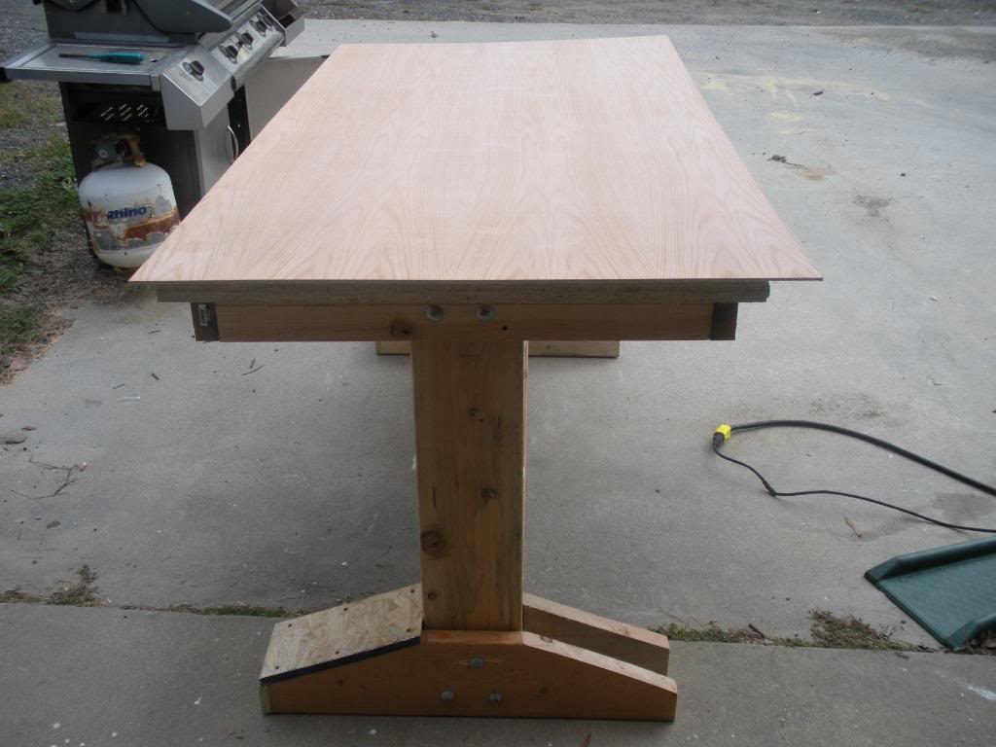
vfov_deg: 39.7
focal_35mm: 36
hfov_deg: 51.4
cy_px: 374
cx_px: 498
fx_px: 1036
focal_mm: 6.3
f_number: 3.5
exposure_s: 1/152
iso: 64
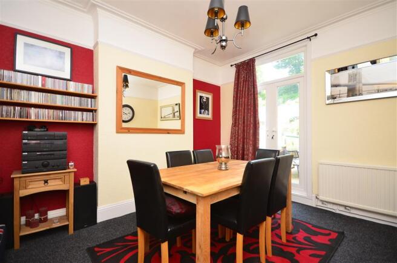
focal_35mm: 16
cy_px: 132
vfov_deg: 71.8
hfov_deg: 95.1
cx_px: 198
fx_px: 182
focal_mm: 11
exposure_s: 1/40
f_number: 5
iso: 200
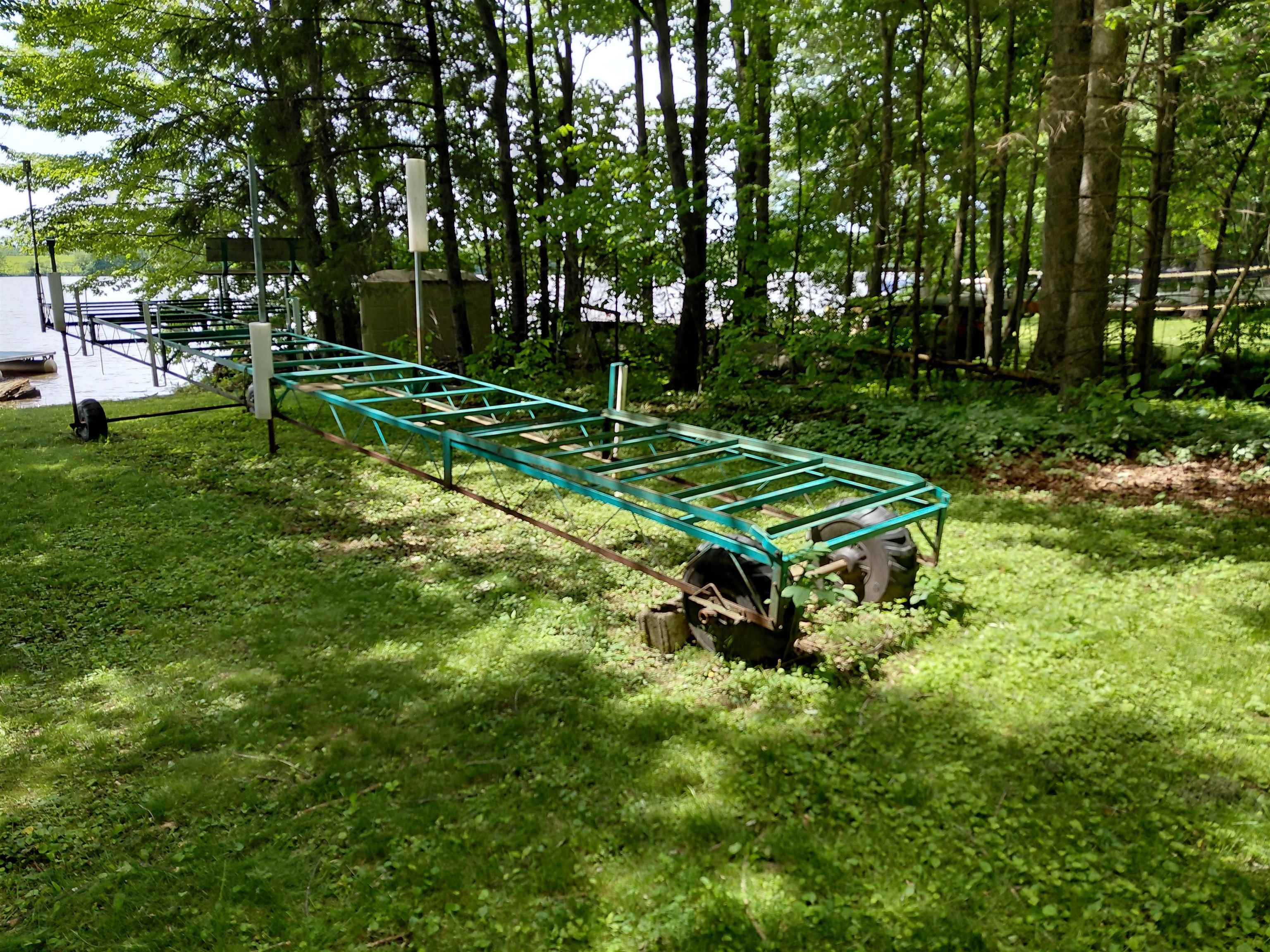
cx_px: 635
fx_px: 917
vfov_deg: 54.9
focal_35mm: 25
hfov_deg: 69.4
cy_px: 476
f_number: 1.8
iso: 50
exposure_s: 1/370
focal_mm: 4.69
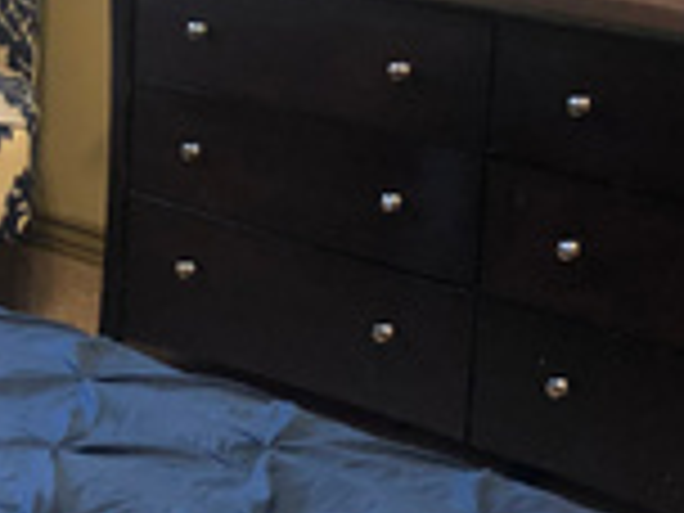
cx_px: -153
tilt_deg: -10.9
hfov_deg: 16.0
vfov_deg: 12.5
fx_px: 2332
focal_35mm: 118
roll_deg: -1.8
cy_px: 40
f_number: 1.8
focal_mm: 3.99
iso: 40
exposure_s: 1/24
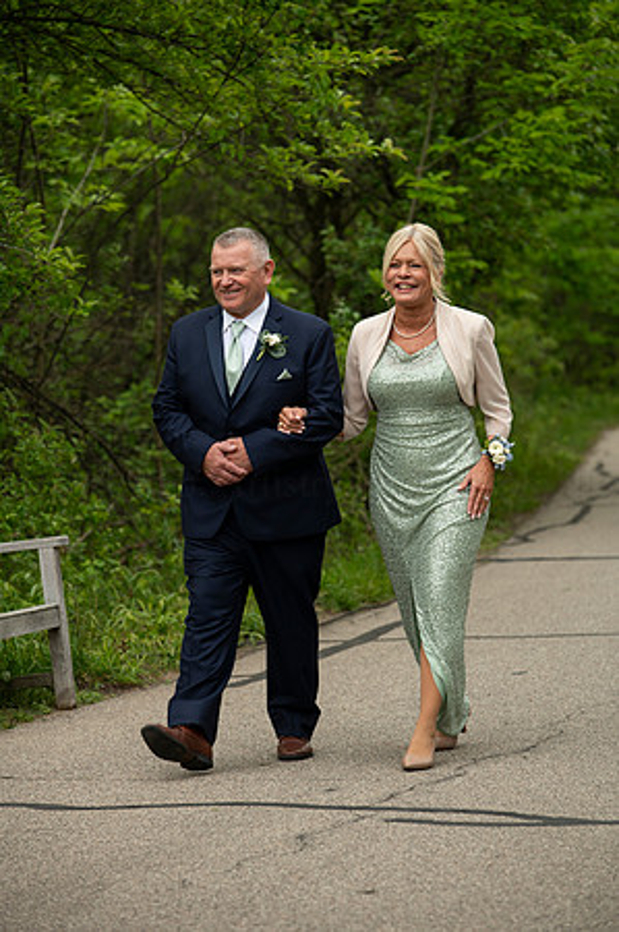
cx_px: 310
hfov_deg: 8.3
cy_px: 466
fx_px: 4265
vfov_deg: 12.5
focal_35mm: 165
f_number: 4.5
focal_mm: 165
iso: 320
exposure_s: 1/160
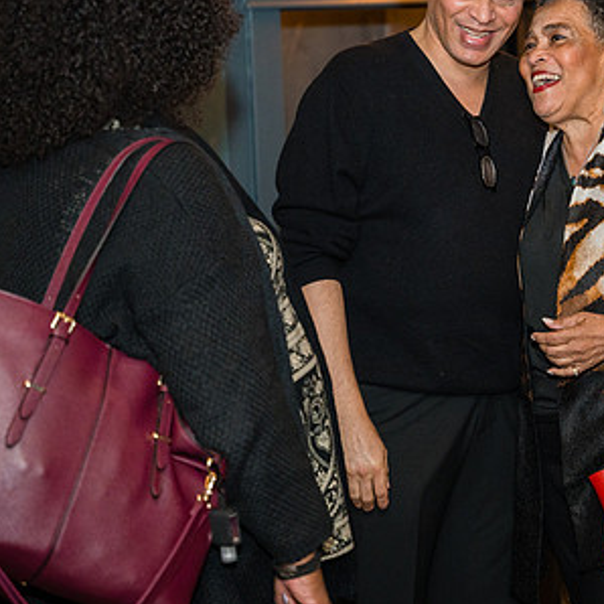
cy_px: 228
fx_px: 2290
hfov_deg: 14.9
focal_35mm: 116
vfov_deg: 15.0
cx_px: 505
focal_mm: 70
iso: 3200
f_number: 2.8
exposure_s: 1/125
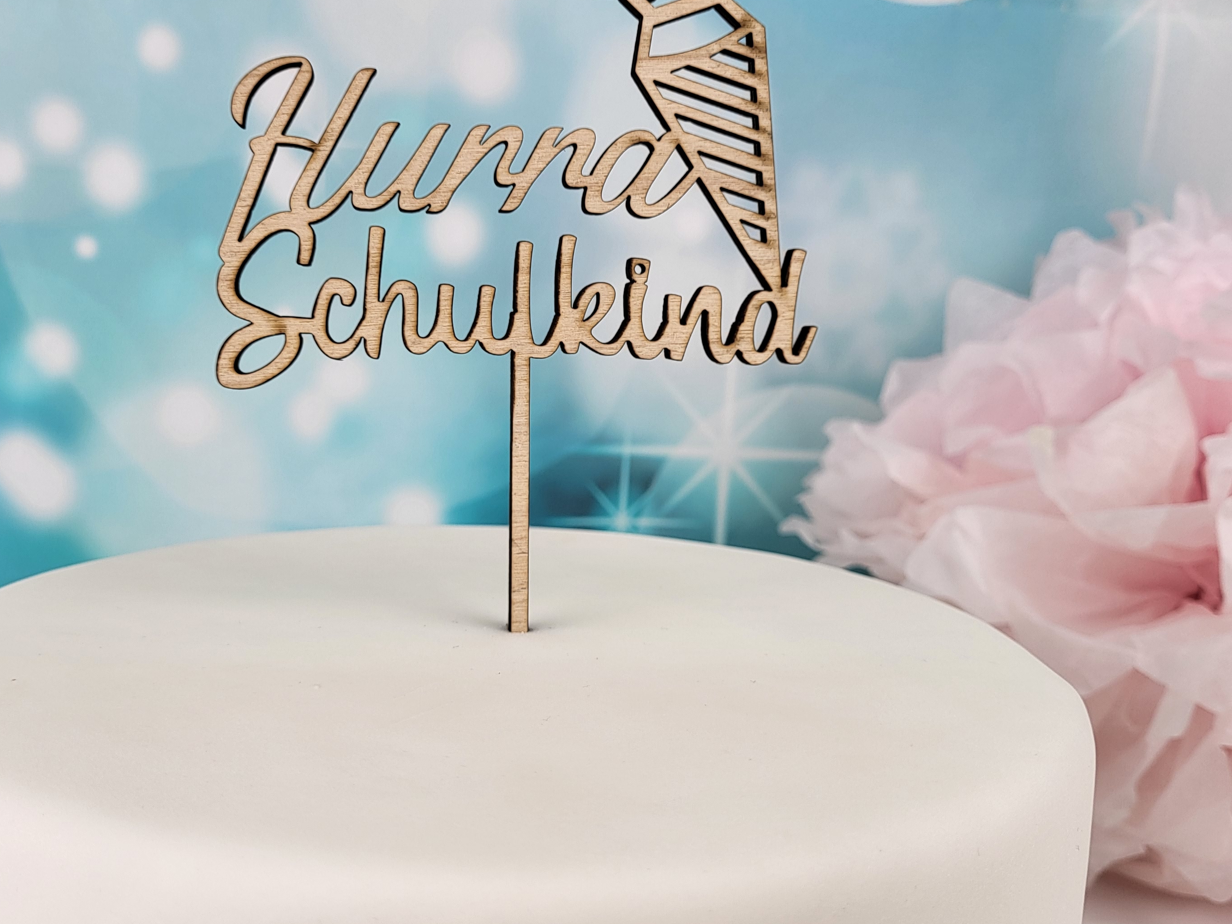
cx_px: 548
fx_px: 1352
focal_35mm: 38
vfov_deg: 37.7
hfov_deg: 48.9
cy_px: 453
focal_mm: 5.4
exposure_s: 1/102
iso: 40
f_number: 1.8
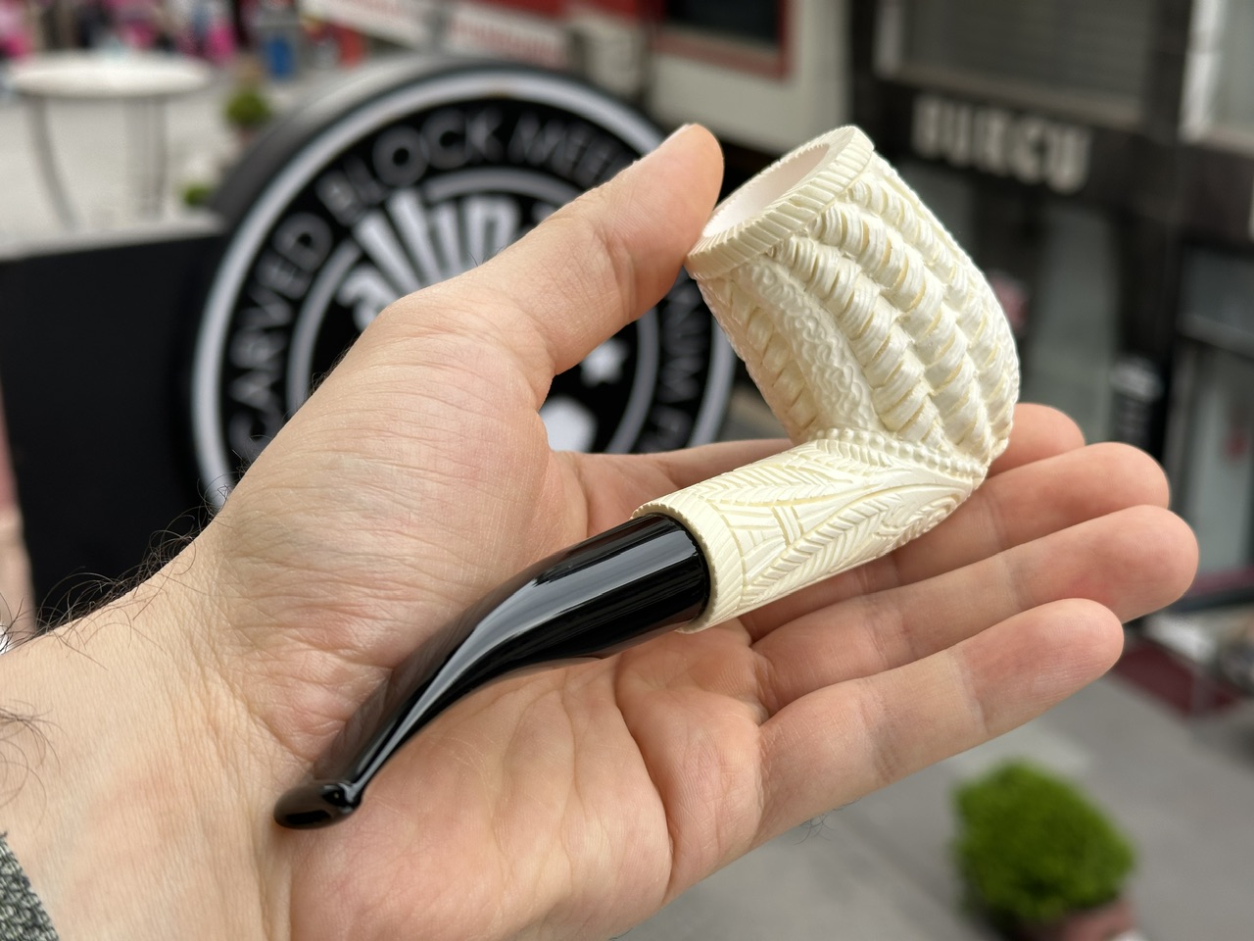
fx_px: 1739
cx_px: 627
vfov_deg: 30.3
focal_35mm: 48
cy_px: 470
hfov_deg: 39.7
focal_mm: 6.86
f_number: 1.78
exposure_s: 1/587
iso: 64
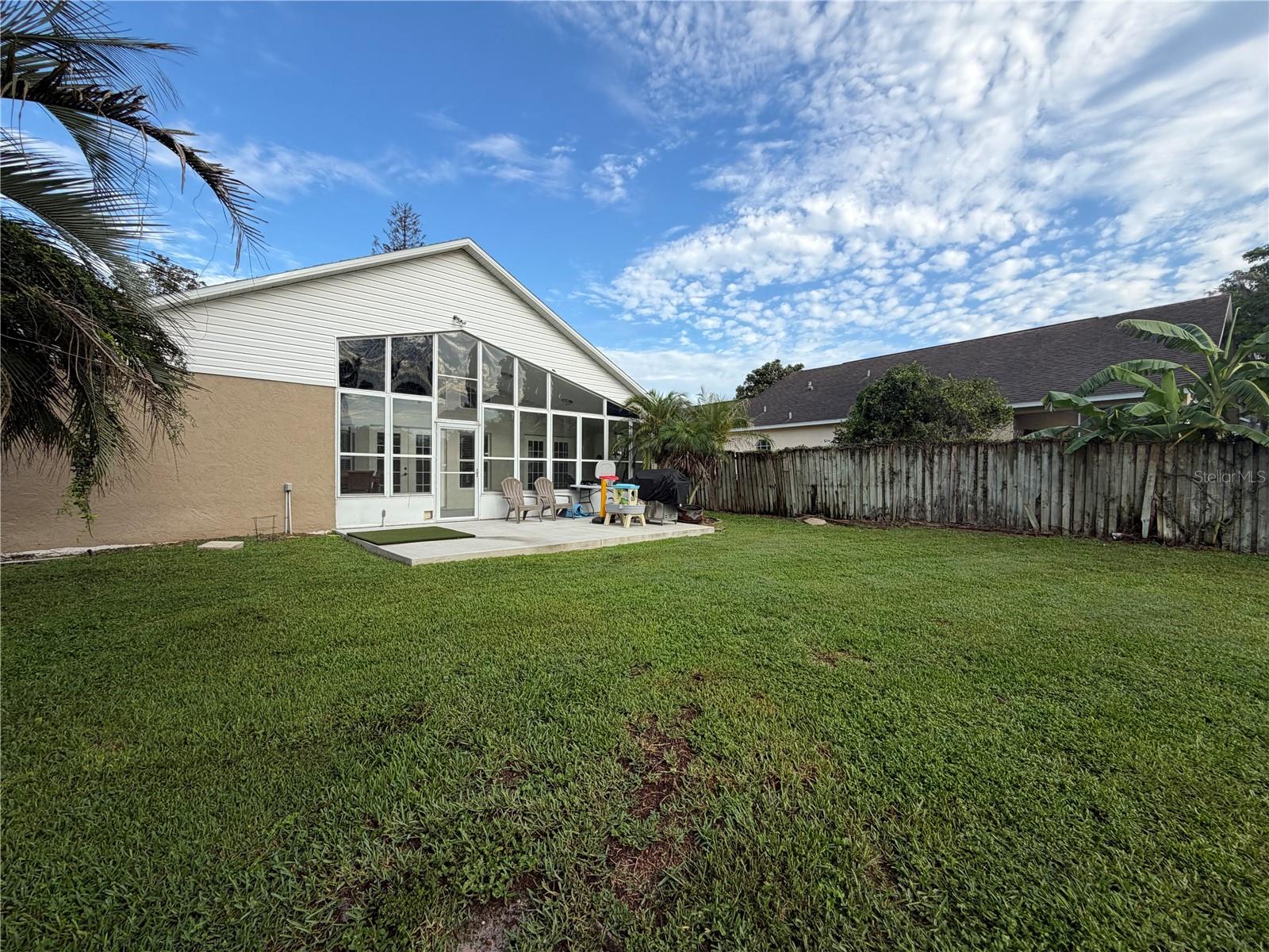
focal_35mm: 14
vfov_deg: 85.7
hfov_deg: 102.1
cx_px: 634
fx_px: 513
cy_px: 476
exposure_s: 1/717
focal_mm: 2.22
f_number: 2.2
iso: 40
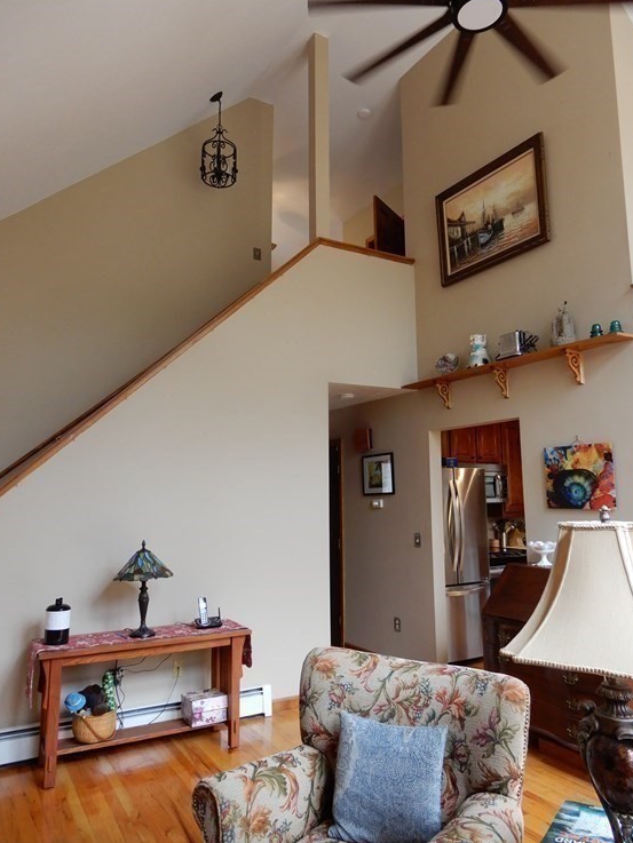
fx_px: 609
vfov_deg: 69.4
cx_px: 319
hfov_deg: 54.9
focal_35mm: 25
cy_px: 411
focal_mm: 4.3
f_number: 3.4
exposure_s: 1/30
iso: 250
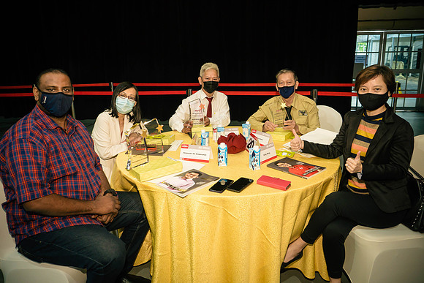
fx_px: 294
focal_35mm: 25
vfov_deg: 51.2
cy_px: 124
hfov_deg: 71.6
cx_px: 212
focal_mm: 12
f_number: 2.8
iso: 1000
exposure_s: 1/60
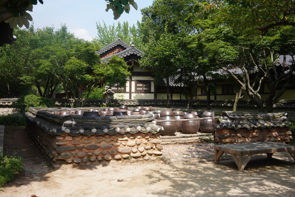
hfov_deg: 54.4
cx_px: 148
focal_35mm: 35
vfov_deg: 37.9
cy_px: 98
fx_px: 287
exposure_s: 1/200
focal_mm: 35
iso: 800
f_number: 18
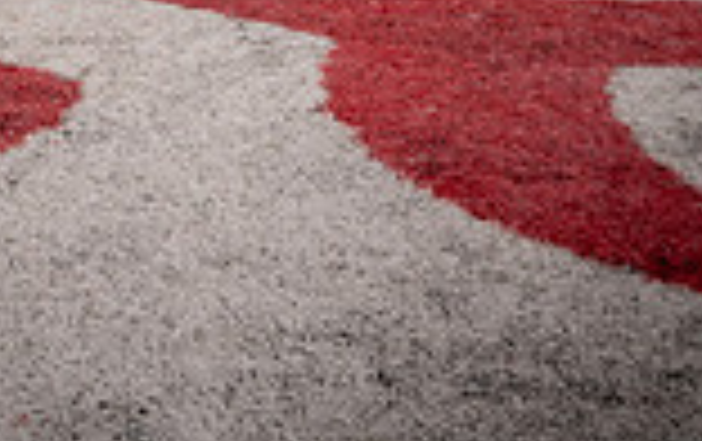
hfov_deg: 21.9
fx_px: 1801
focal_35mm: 94
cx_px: 184
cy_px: -554
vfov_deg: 11.8
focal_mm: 32
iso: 200
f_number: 4.5
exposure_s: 1/1000
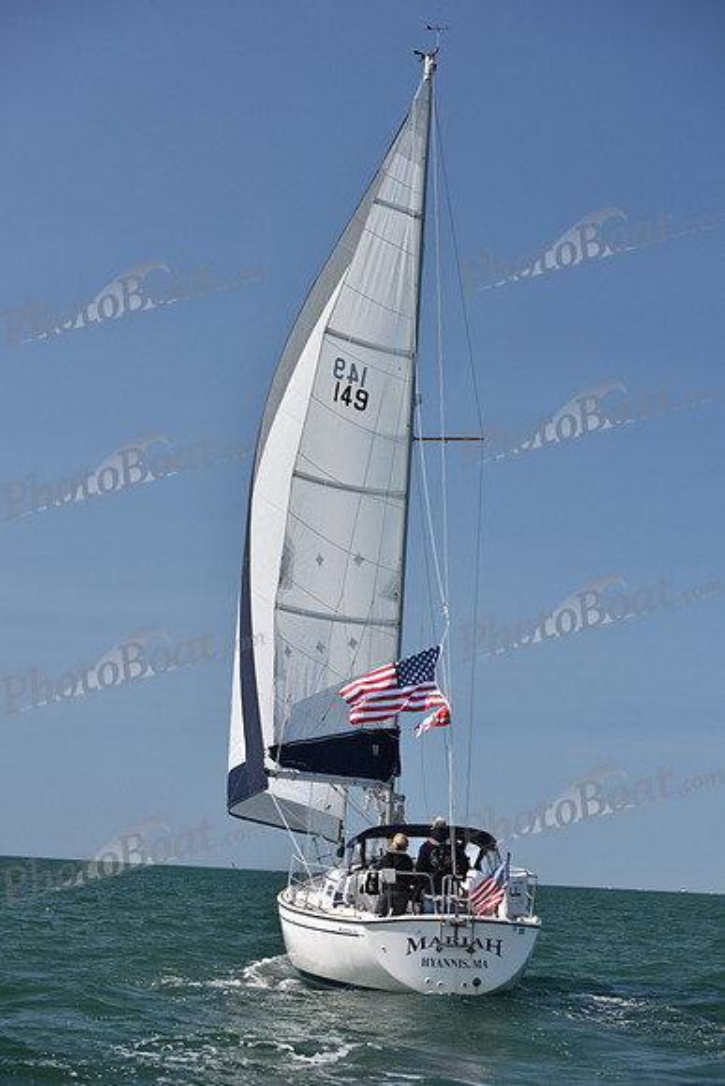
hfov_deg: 19.5
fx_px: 2113
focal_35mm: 70
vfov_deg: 28.8
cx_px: 362
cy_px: 543
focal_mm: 70
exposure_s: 1/1000
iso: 320
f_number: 5.6
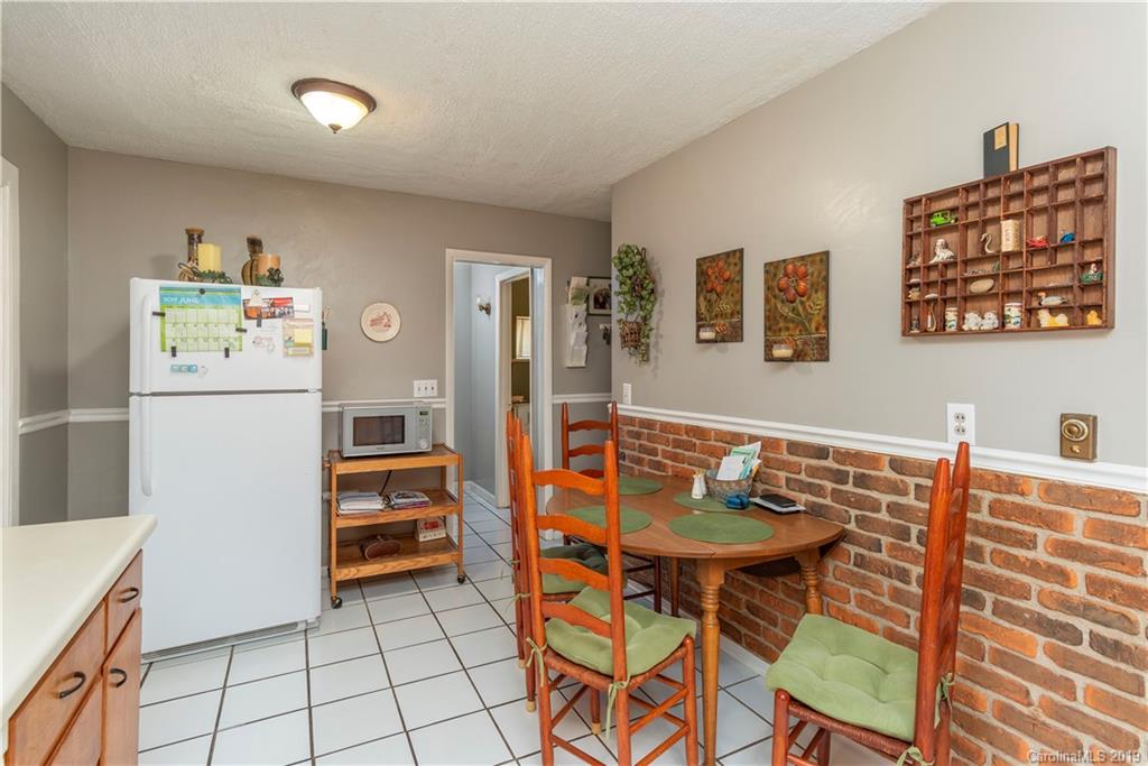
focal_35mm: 17
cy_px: 383
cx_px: 574
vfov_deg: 70.5
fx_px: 542
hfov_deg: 93.3
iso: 500
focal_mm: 17
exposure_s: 1/40
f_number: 8
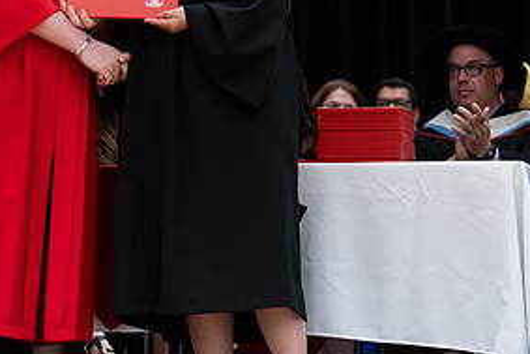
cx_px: 118
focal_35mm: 236
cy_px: 106
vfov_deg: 5.8
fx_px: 3476
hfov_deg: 8.7
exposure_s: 1/200
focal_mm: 85
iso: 1000
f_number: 2.8
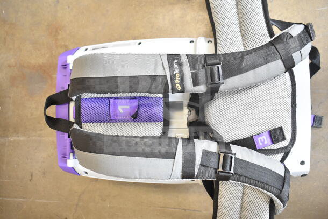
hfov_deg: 51.3
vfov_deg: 35.5
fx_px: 342
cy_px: 110
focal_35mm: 38
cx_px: 164
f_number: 4
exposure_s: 1/50
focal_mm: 25
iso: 1600
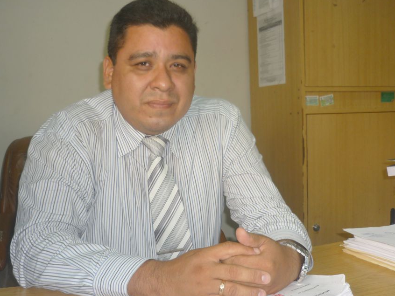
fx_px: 445
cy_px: 154
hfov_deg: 47.8
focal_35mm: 39
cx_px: 179
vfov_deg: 36.8
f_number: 2.8
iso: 100
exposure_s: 1/30
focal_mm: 5.5
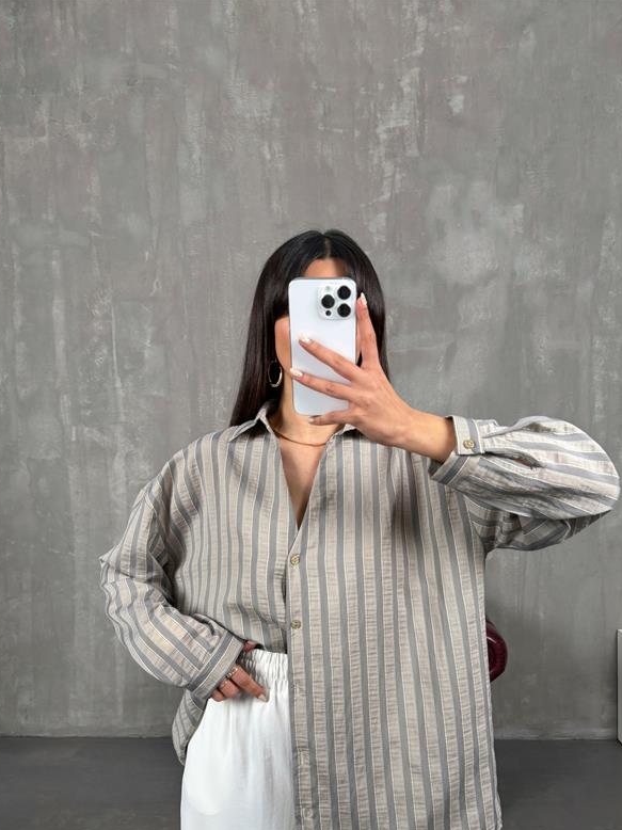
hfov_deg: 48.2
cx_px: 326
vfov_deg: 61.1
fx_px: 695
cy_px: 499
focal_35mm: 29
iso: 160
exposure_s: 1/121
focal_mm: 6.76
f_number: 1.78
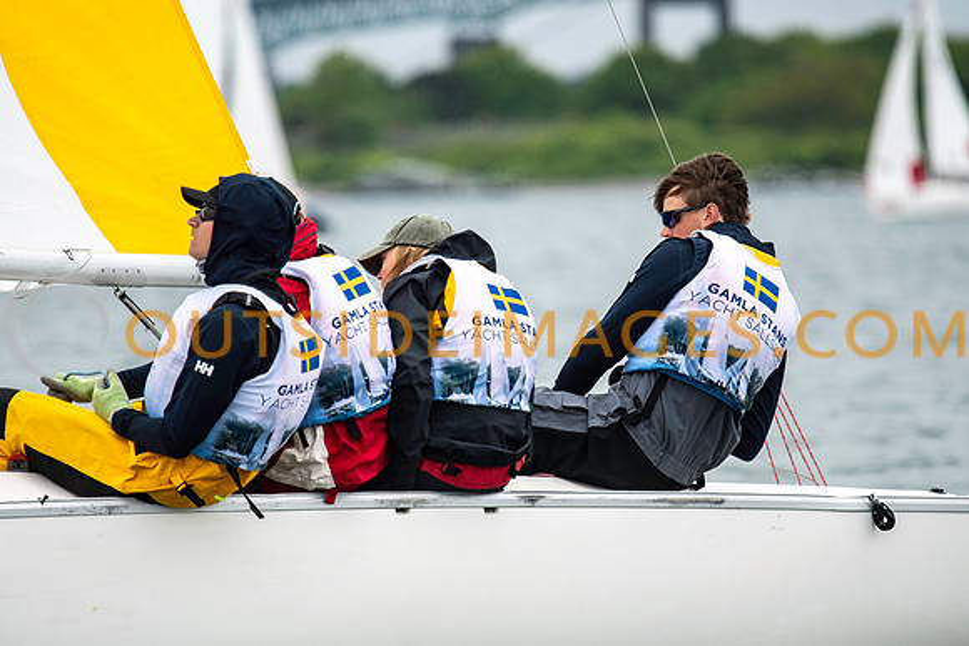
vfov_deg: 3.1
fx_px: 12115
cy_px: 323
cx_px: 484
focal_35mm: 450
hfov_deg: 4.6
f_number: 4
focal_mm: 300
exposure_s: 1/2000
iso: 250
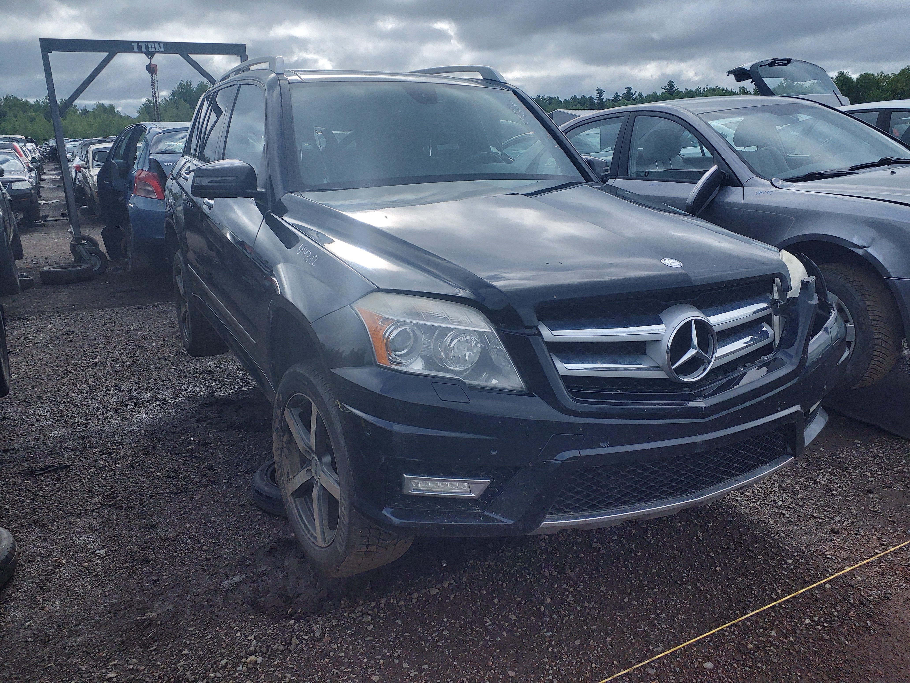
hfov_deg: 67.3
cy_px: 342
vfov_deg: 53.1
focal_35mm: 26
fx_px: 683
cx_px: 455
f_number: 1.9
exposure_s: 1/379
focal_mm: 3.58
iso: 40
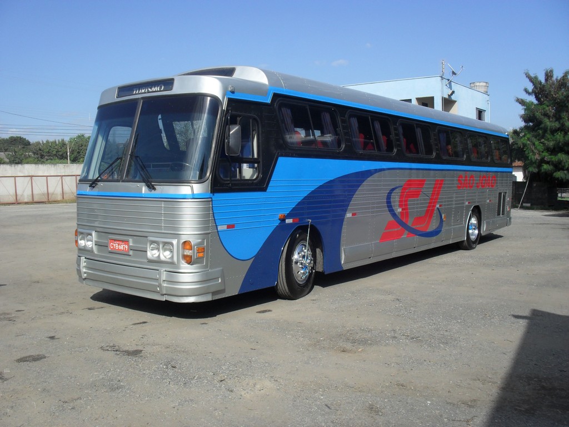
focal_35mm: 35
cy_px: 214
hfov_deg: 52.6
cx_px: 284
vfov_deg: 40.7
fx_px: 575
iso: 100
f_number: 8.4
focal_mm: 6.3
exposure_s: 1/180
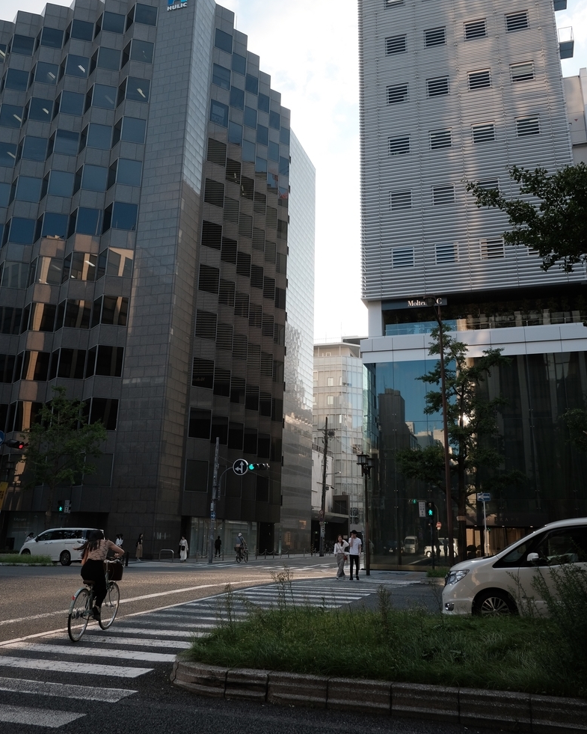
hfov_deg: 47.1
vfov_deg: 56.9
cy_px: 312
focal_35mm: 31
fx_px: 673
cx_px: 292
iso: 400
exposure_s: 1/400
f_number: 5.6
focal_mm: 18
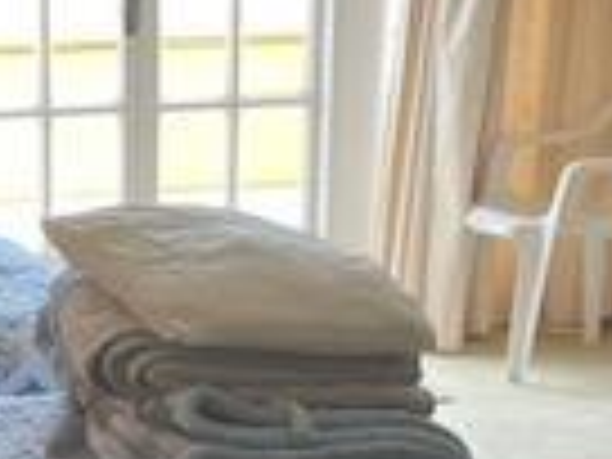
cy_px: 526
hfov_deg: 15.9
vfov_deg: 11.9
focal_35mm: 122
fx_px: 2157
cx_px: 45
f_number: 1.5
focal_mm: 5.7
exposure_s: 1/121
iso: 100
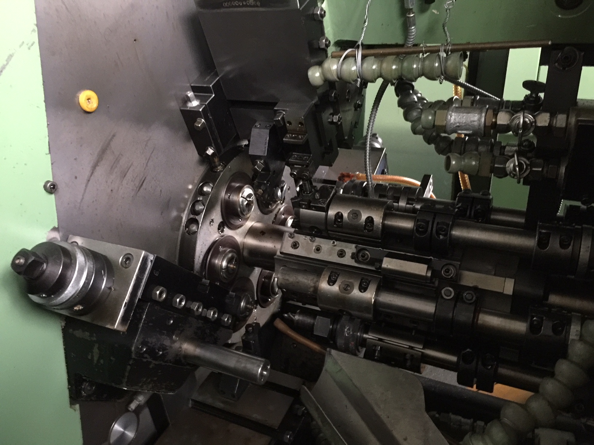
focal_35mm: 29
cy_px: 222
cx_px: 297
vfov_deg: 48.2
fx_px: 498
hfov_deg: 61.7
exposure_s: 1/4
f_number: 2.2
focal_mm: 4.15
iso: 250
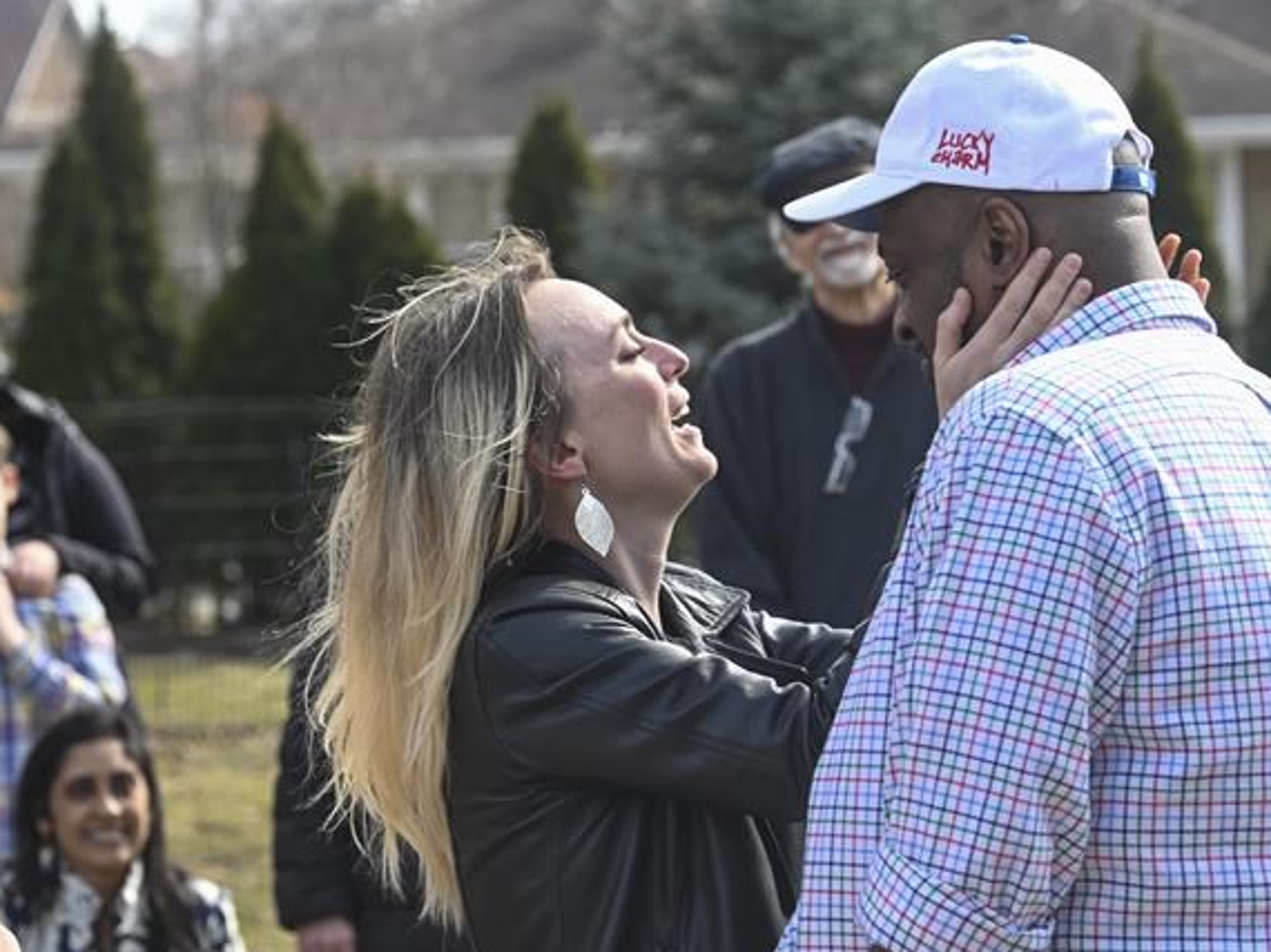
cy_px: 479
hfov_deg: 13.3
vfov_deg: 10.0
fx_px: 5432
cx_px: 647
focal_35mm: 148
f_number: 7.1
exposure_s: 1/200
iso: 320
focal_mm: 135
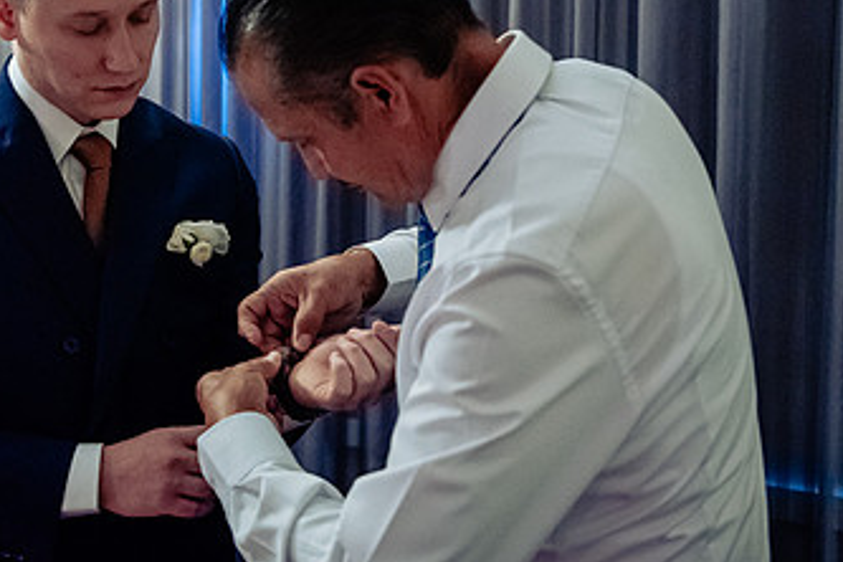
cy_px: 163
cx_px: 301
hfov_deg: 32.7
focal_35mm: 61
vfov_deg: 22.1
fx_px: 1428
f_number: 2.8
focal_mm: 35
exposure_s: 1/100
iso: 6400
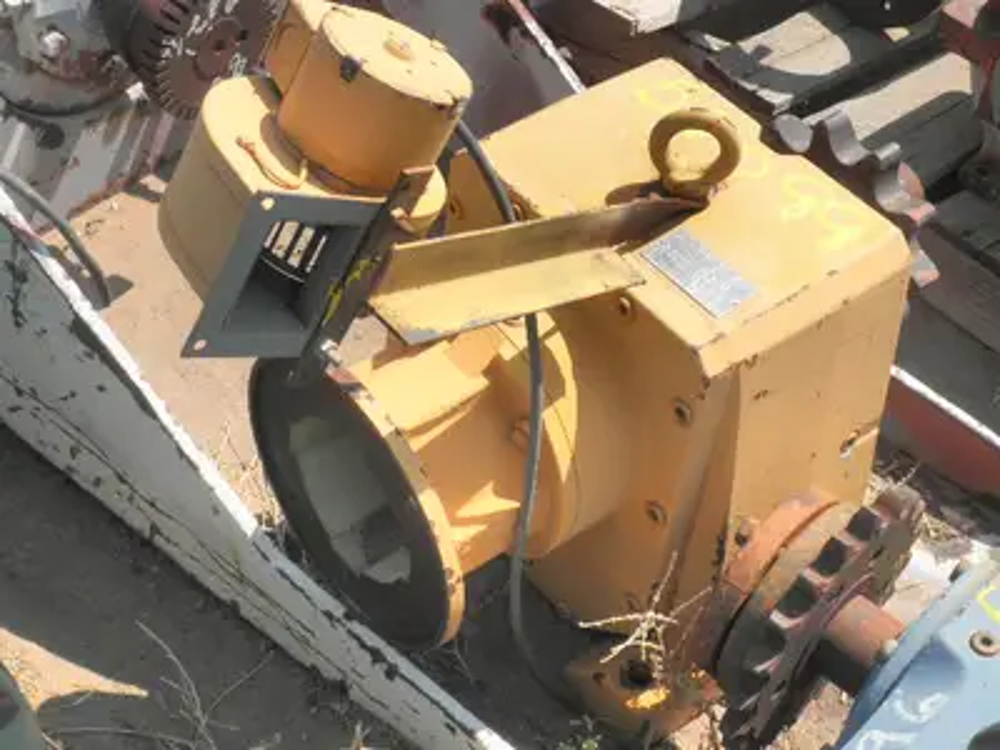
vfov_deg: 24.8
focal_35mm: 59
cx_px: 500
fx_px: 1704
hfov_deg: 32.7
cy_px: 375
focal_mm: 10.5
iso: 64
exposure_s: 1/80
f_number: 10.7
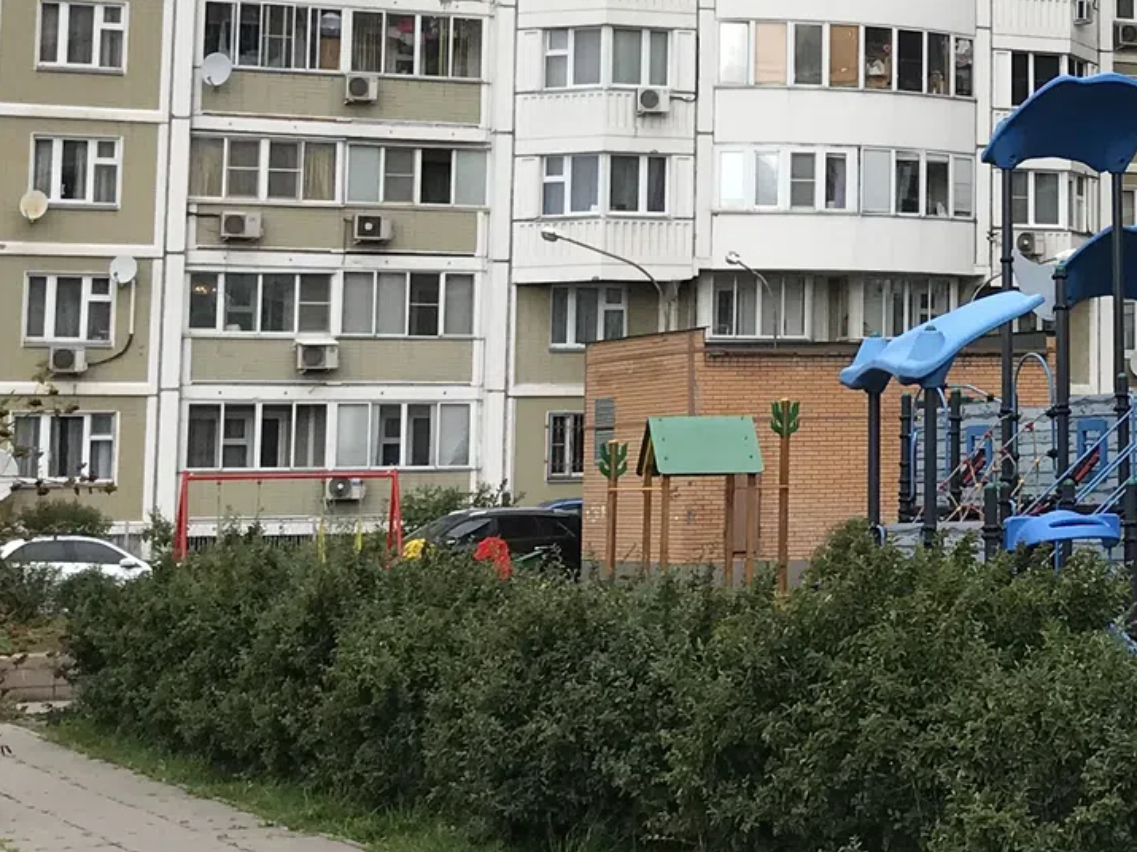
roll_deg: +0.3
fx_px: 3087
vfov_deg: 15.5
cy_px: 21
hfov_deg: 19.9
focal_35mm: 94
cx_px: 1269
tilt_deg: +10.4
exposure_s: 1/556
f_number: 1.8
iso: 20
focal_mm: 3.99
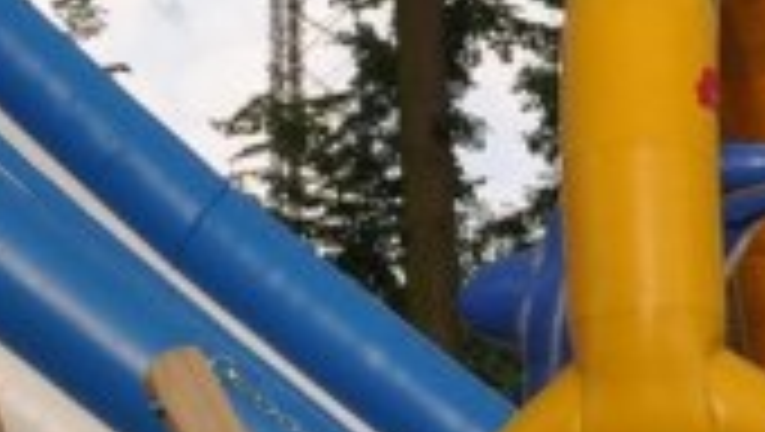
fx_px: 4954
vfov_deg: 5.0
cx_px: 1663
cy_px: 488
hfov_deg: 8.3
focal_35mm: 244
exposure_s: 1/160
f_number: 6.3
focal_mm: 22
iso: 200
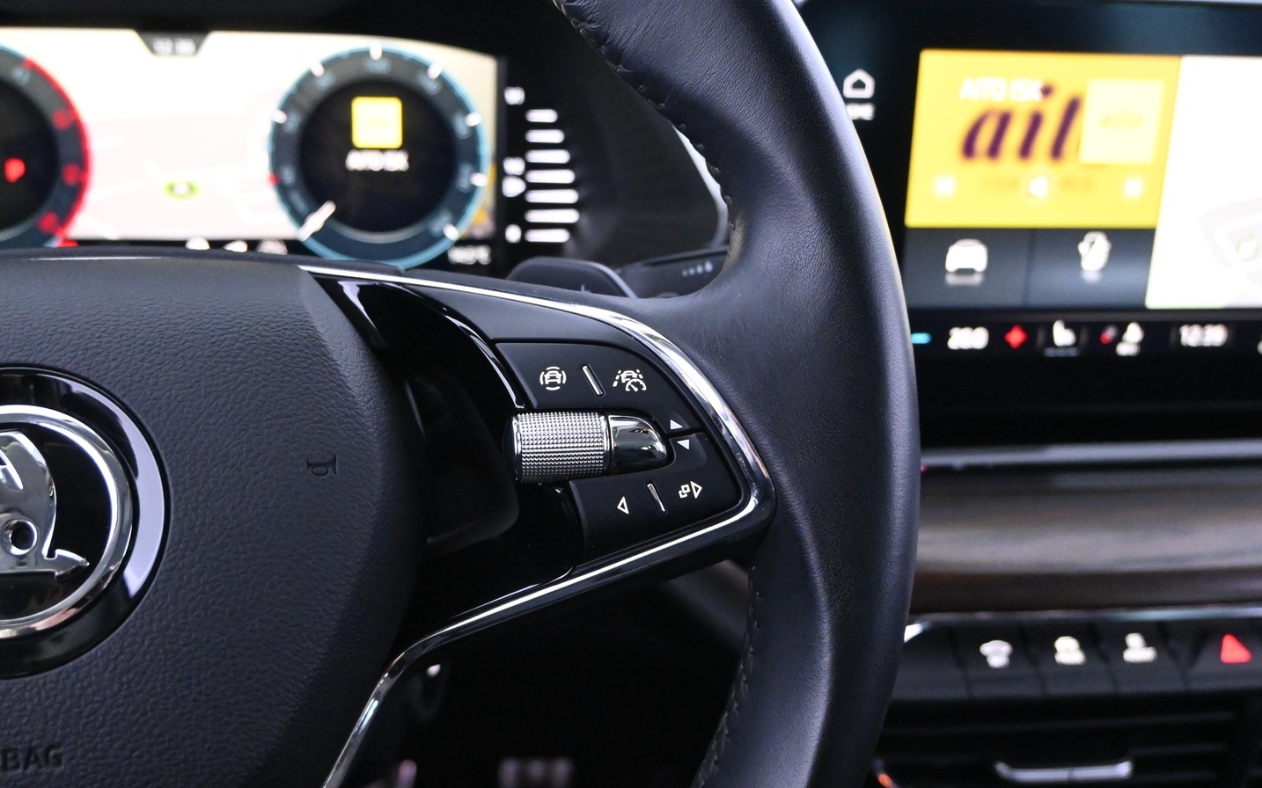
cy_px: 434
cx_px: 576
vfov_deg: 33.5
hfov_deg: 51.5
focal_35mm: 38
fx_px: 1307
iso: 7200
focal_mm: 22
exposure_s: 1/40
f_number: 4
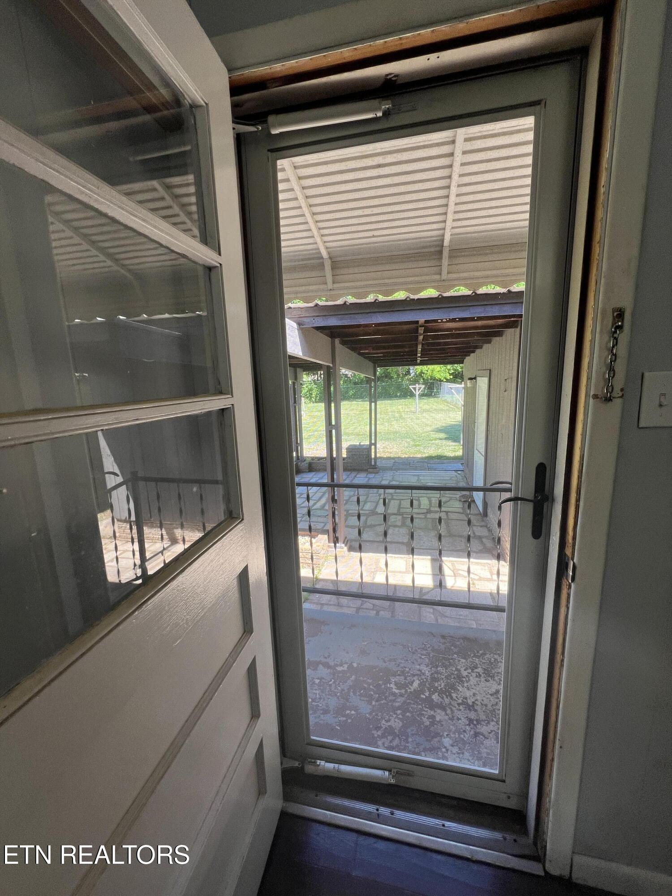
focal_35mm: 13
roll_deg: +1.9
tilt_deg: -10.5
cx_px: 336
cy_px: 448
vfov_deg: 106.2
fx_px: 336
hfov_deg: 89.9
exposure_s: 1/99
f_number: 1.8
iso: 32
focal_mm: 1.57
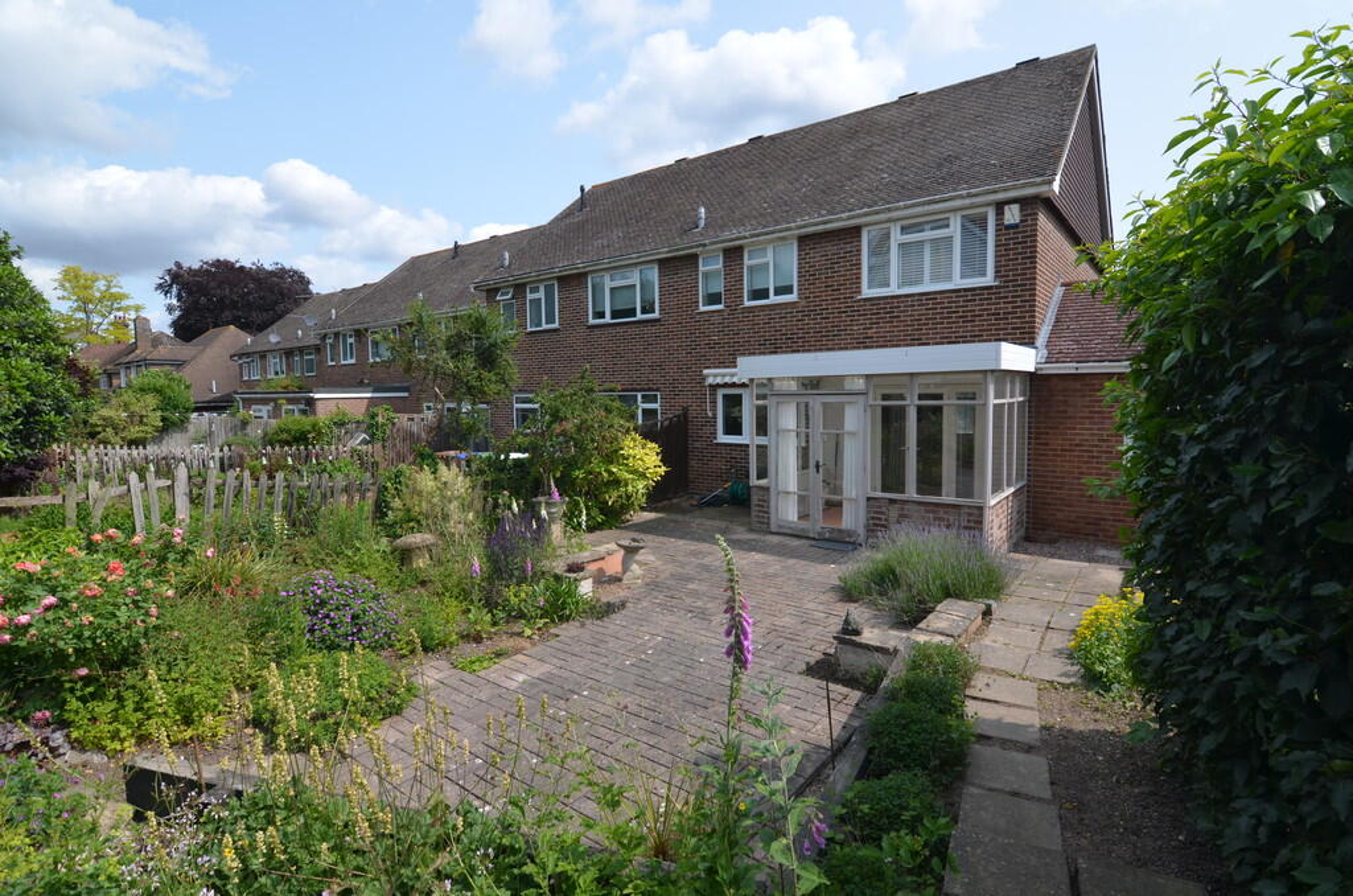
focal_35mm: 16
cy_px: 448
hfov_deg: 95.1
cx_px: 676
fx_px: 619
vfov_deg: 71.8
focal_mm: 11
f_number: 8
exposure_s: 1/250
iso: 140
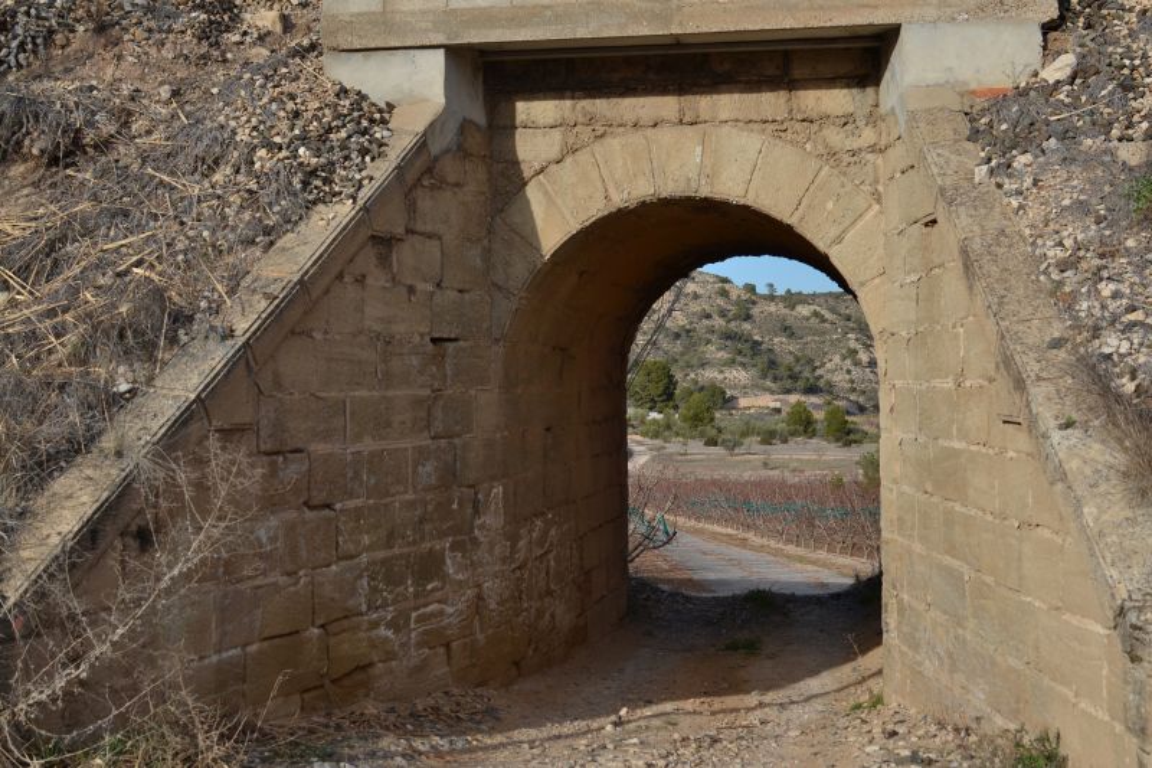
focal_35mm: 52
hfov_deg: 37.9
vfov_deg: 25.7
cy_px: 384
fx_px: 1680
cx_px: 576
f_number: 4.5
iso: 100
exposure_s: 1/1000
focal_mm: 35
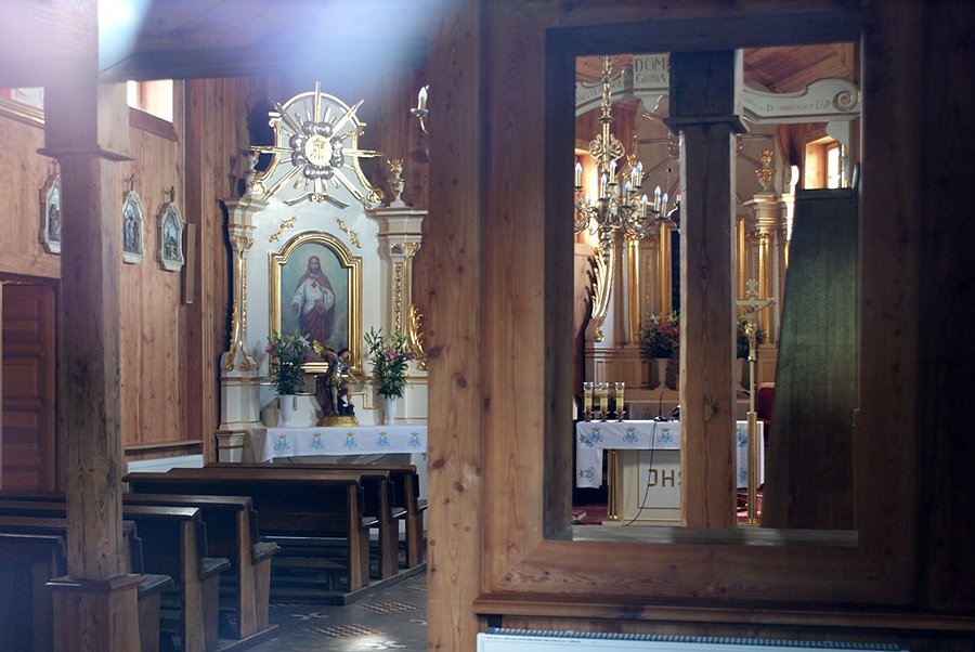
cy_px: 326
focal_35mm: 52
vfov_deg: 25.8
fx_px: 1423
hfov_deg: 37.8
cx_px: 488
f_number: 5.6
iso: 400
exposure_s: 1/8
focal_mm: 35
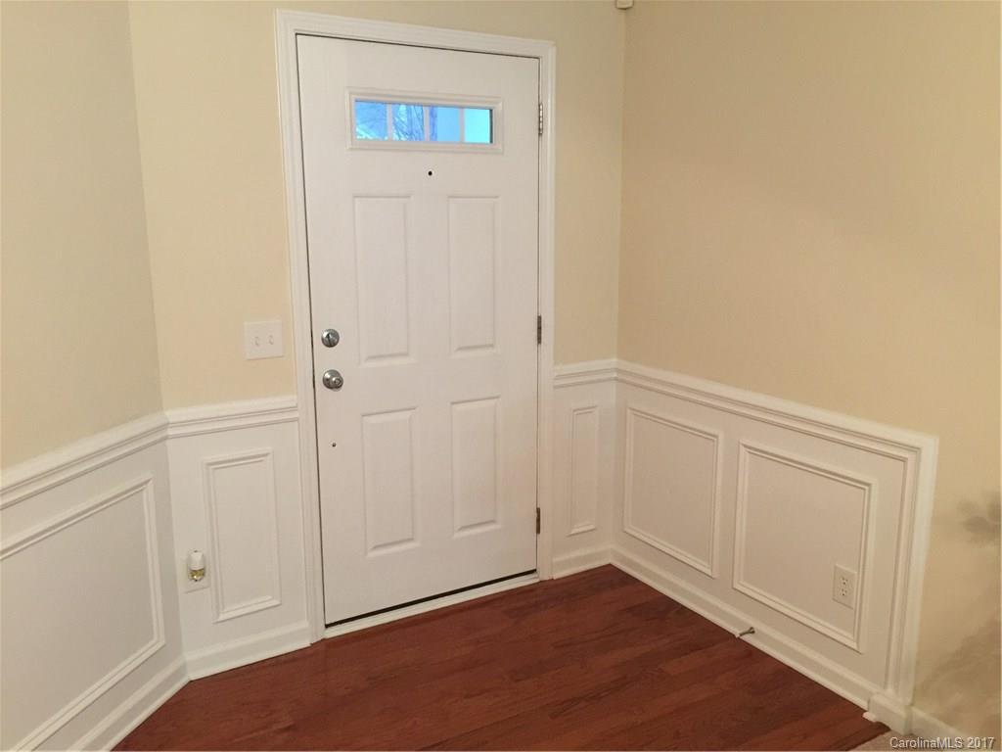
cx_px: 501
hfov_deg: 61.7
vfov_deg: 48.2
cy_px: 376
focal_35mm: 29
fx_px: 839
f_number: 2.2
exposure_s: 1/10
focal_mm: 4.15
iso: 125
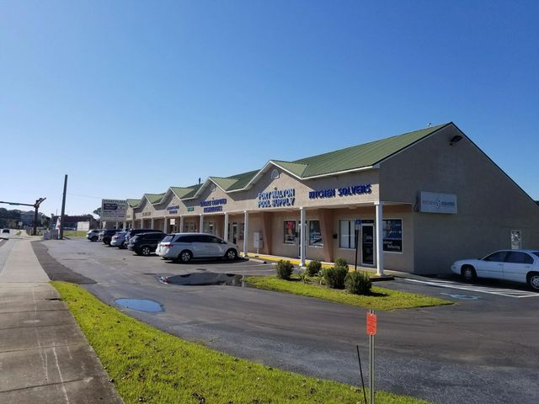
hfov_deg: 67.3
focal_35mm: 26
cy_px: 202
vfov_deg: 53.1
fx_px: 405
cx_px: 270
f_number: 1.7
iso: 50
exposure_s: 1/3792
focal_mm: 4.25
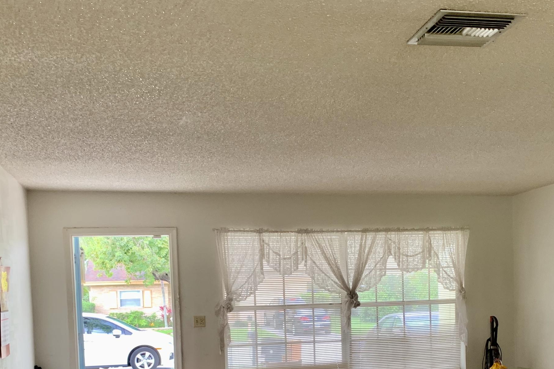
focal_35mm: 45
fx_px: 692
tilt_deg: -2.2
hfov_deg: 43.4
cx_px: 332
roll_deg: +1.7
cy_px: 329
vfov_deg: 28.7
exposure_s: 1/60
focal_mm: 4.25
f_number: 1.8
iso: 100
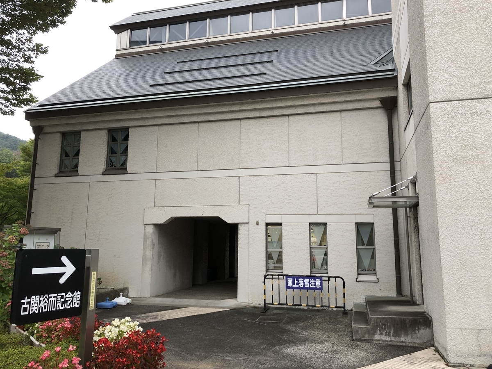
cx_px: 246
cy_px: 184
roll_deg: -0.4
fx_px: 398
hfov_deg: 63.4
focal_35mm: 28
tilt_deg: +11.3
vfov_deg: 49.7
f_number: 1.8
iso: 25
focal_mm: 3.99
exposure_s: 1/50
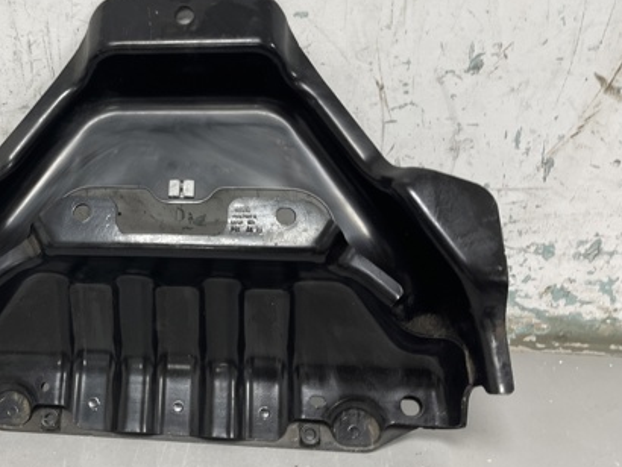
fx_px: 701
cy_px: 221
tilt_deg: -21.3
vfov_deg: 36.8
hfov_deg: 45.9
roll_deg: +1.5
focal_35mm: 39
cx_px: 146
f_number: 1.6
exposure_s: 1/100
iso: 125
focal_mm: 5.1
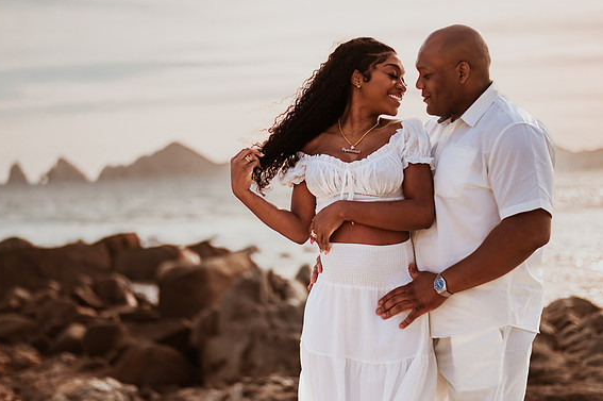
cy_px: 198
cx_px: 300
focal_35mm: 61
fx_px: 1021
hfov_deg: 32.9
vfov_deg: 22.2
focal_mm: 58
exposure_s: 1/8000
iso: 100
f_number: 1.4
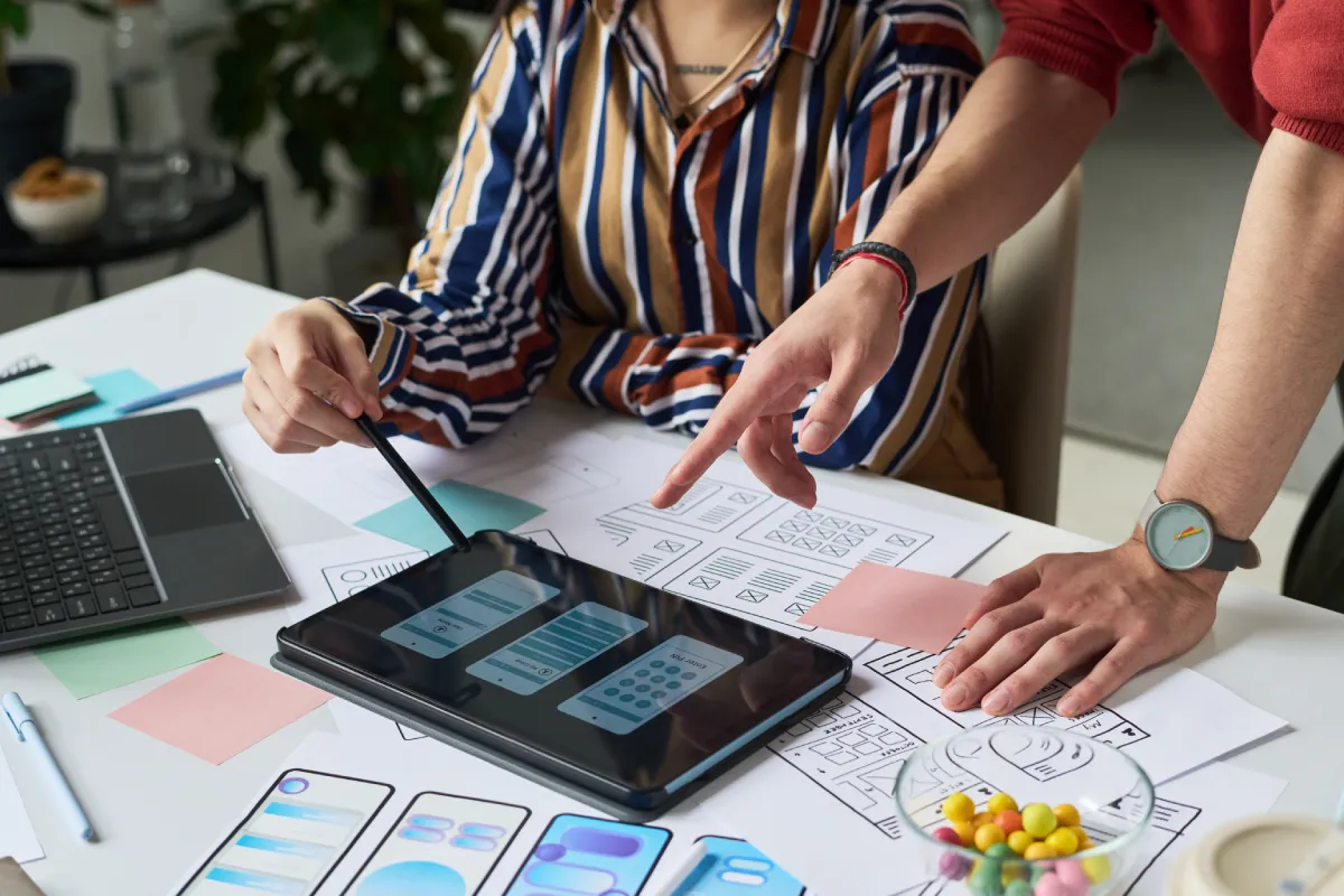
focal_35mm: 58
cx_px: 672
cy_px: 448
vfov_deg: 23.4
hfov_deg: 34.5
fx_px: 2165
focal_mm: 58
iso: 800
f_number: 3.5
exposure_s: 1/160
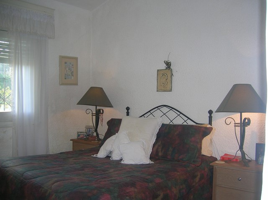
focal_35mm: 34
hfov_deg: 54.0
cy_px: 100
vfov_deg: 41.7
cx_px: 134
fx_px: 263
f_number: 2.9
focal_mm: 5.7
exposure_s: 1/60.1
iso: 74
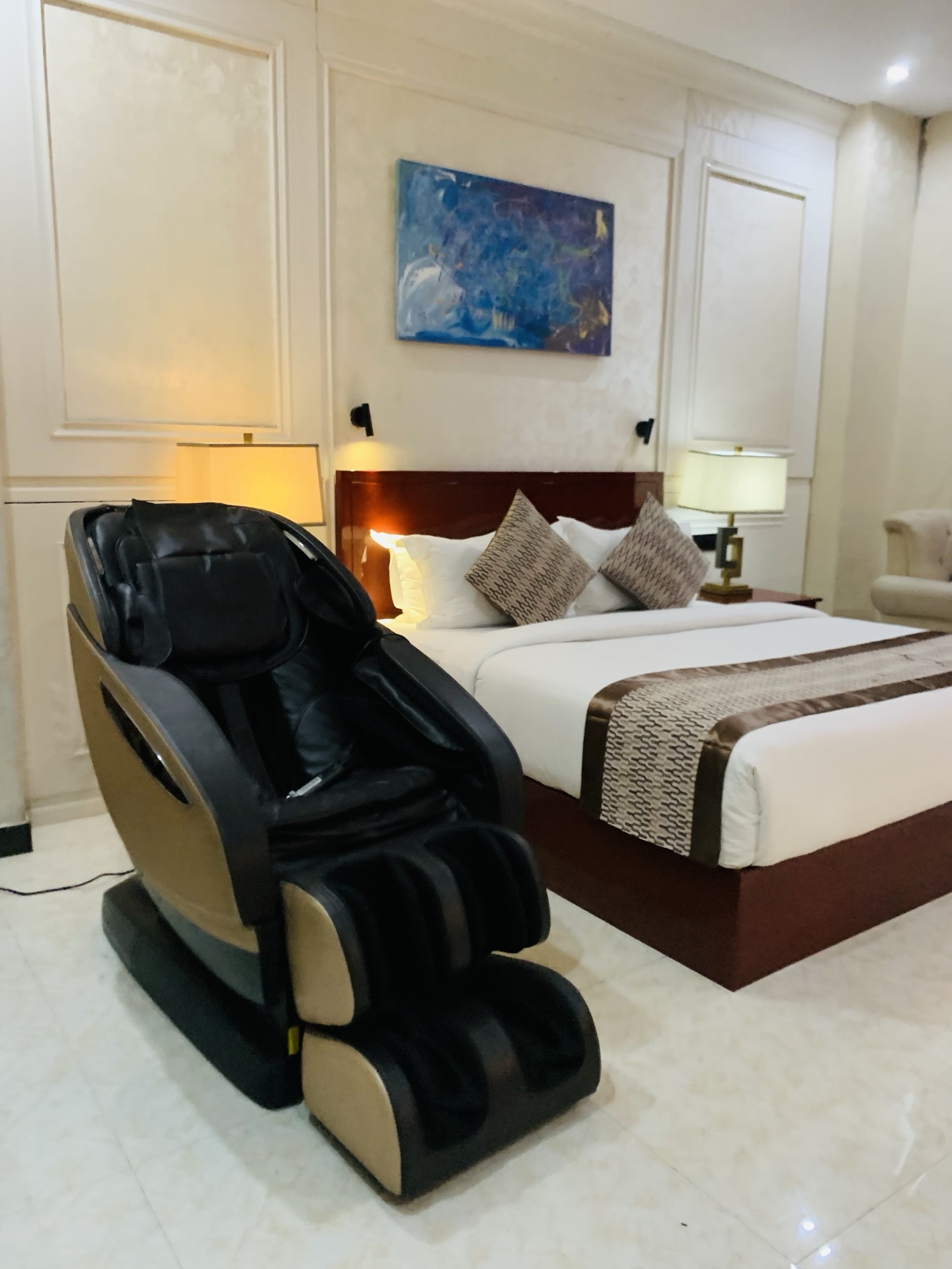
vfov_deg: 67.3
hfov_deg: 53.1
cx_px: 476
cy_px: 634
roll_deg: +0.4
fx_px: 953
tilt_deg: -11.6
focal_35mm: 26
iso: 320
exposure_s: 1/32
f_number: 1.8
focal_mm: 4.25
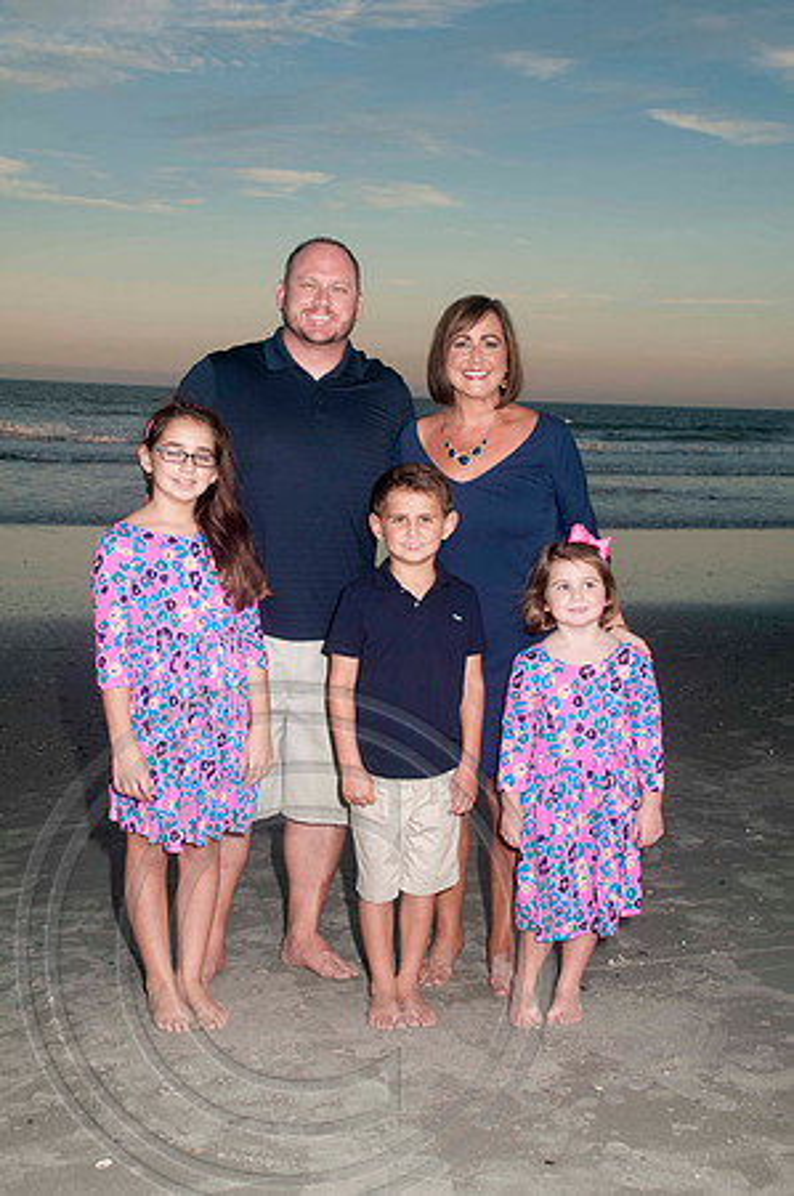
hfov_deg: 28.0
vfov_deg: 41.2
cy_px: 598
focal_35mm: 48
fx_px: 1592
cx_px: 397
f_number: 8
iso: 200
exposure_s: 1/200
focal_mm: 32
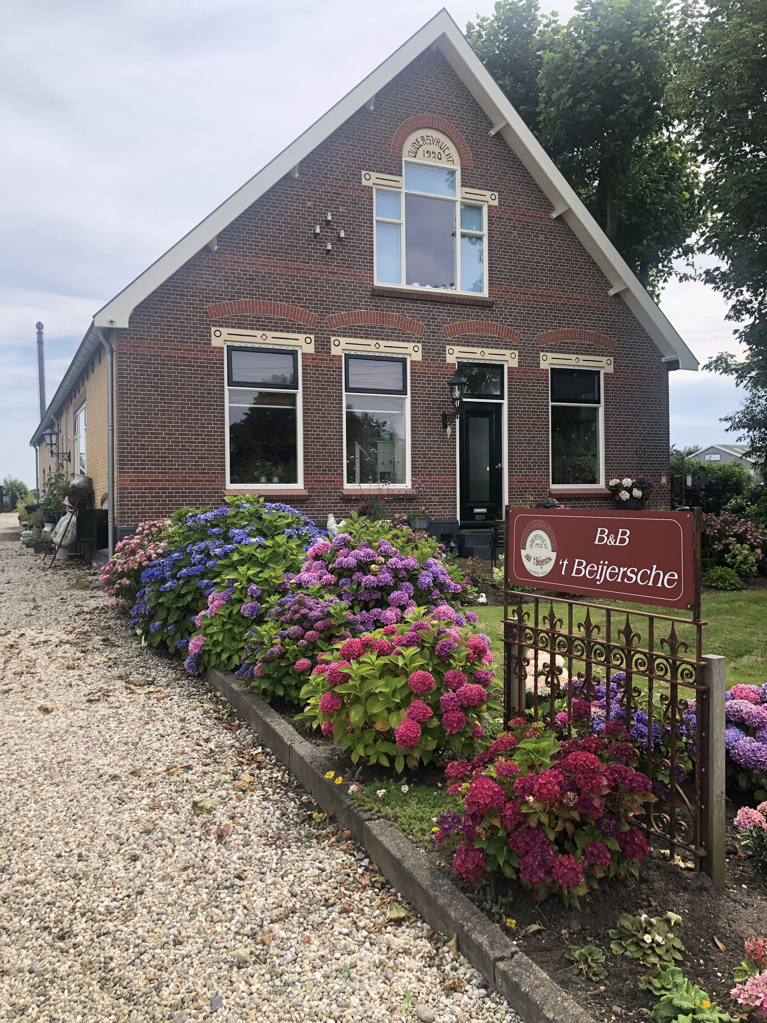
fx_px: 827
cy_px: 512
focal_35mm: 28
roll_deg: +0.7
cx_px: 384
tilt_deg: +0.1
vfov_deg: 63.4
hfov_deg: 49.7
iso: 20
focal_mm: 4
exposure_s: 1/960
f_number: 1.8
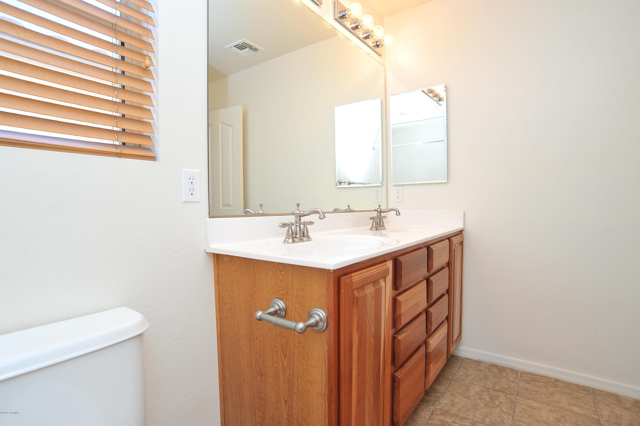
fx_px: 320
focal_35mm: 18
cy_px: 213
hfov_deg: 90.0
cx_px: 320
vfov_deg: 67.3
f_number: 10
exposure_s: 1/30
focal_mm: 18
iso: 640
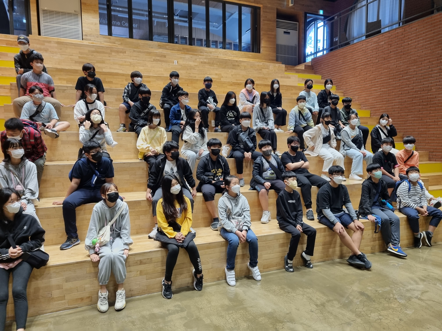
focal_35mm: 26
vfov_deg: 53.1
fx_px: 332
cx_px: 221
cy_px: 166
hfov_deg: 67.3
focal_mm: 5.4
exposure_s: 1/120
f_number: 1.8
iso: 320
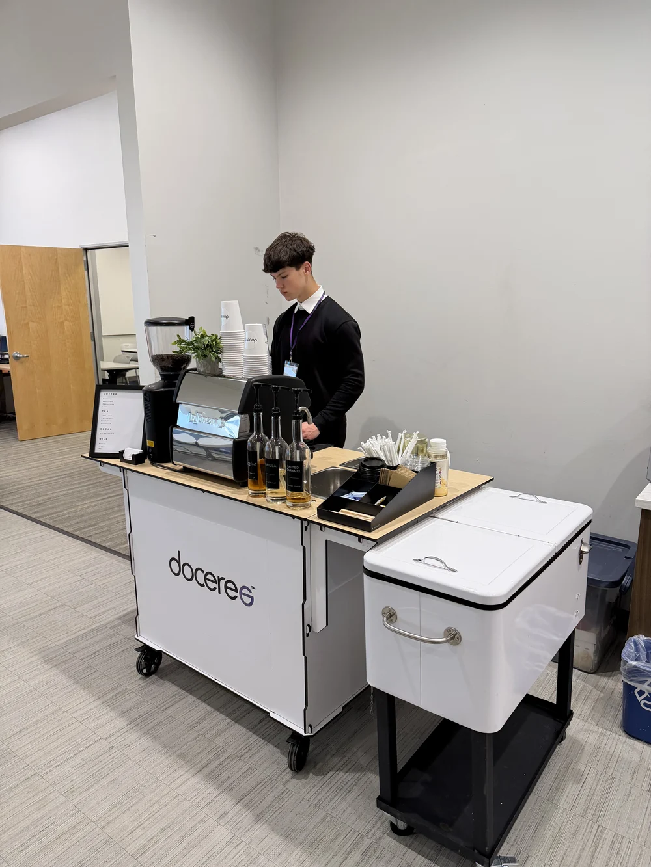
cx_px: 326
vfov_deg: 71.6
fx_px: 602
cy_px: 434
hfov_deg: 56.8
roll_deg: -0.3
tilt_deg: -11.7
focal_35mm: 24
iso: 160
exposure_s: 1/120
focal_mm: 6.76
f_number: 1.78
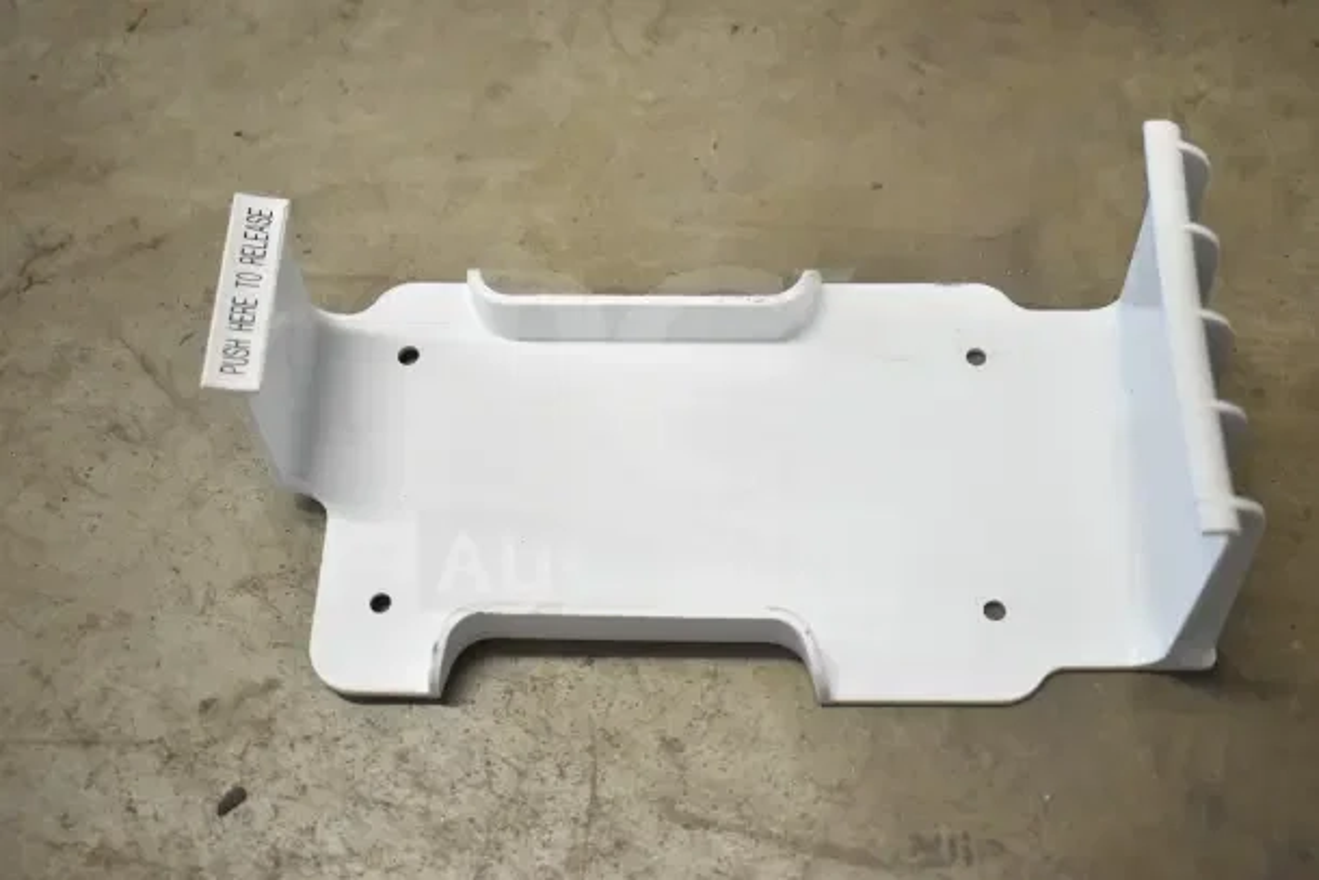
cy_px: 440
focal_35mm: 44
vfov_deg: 30.9
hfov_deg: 45.0
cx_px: 660
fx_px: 1594
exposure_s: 1/50
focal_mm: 29
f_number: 4.2
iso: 1400
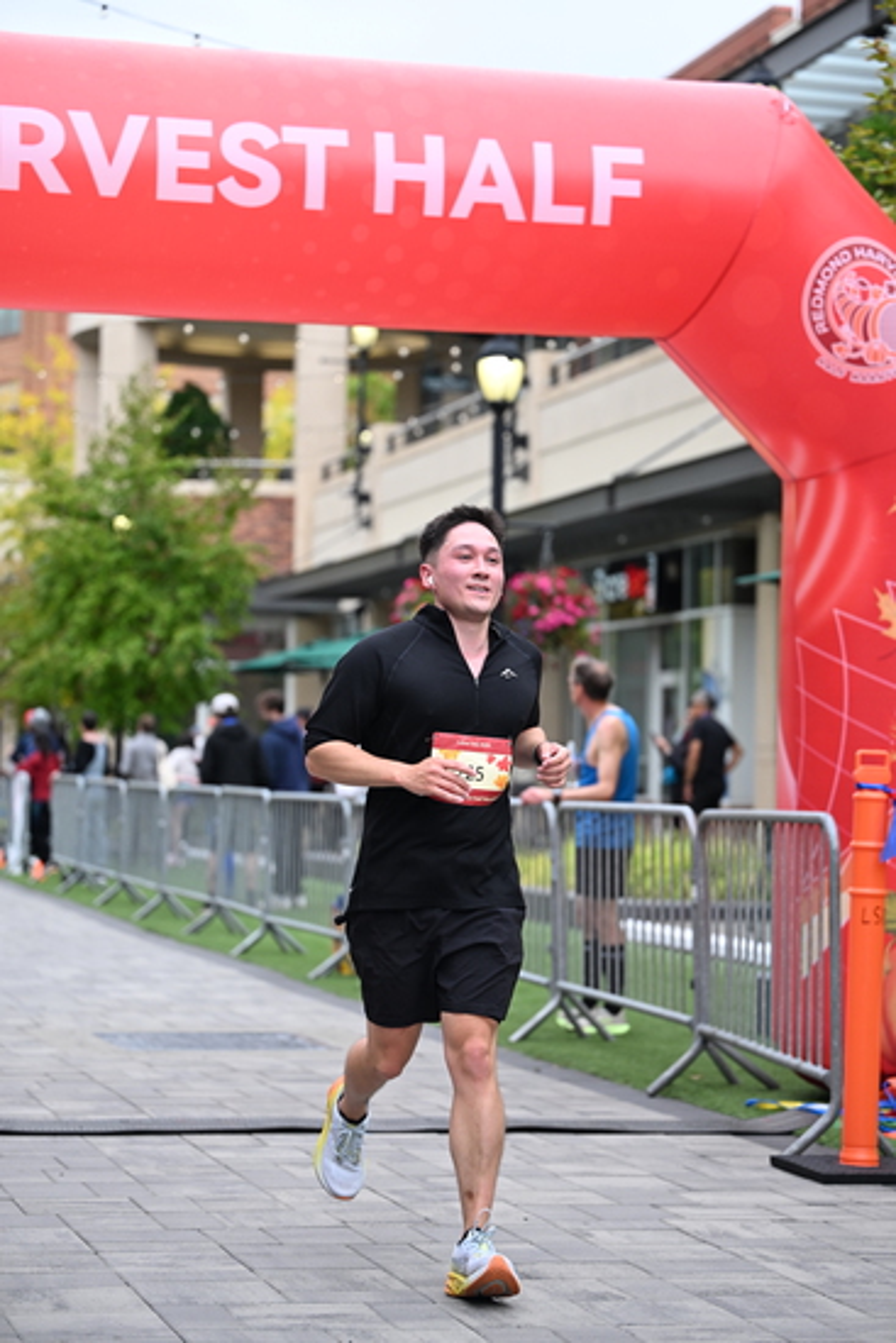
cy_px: 672
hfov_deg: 16.7
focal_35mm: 82
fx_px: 3059
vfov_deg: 24.8
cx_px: 448
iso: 640
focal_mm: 82
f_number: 2.8
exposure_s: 1/2000
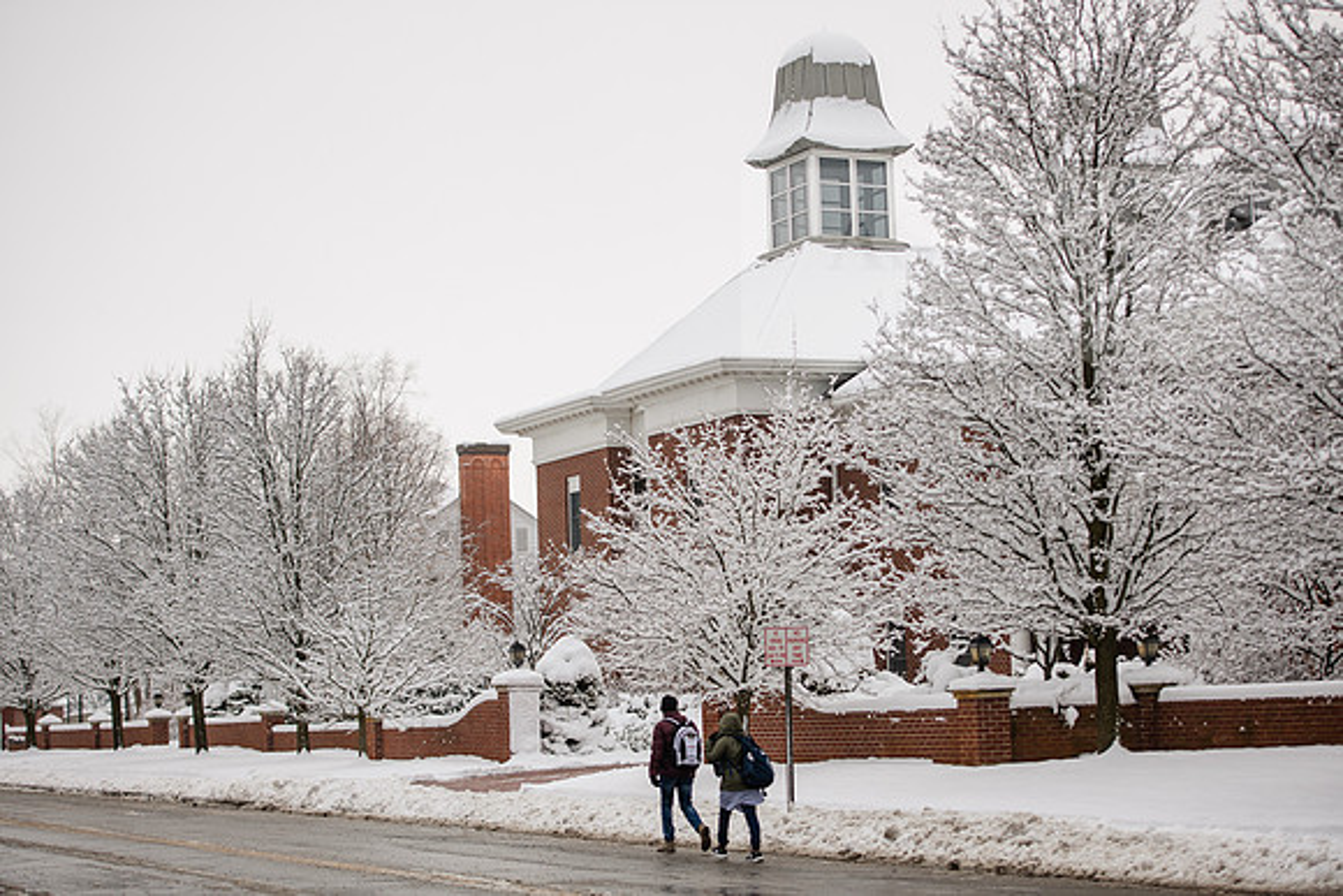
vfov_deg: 19.5
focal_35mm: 70
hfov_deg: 28.8
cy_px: 448
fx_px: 2612
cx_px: 672
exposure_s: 1/500
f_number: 3.2
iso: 160
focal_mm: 70
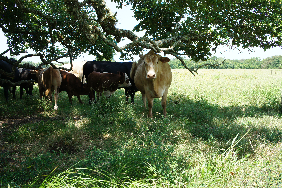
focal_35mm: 40
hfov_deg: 48.0
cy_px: 94
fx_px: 317
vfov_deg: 33.0
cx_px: 141
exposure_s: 1/125
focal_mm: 27
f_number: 10
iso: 320
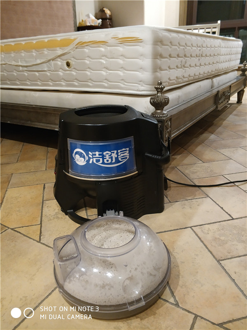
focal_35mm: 27
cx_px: 124
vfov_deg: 65.4
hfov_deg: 51.3
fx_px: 257
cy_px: 165
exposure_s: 1/12
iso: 1345
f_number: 1.8
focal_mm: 3.82
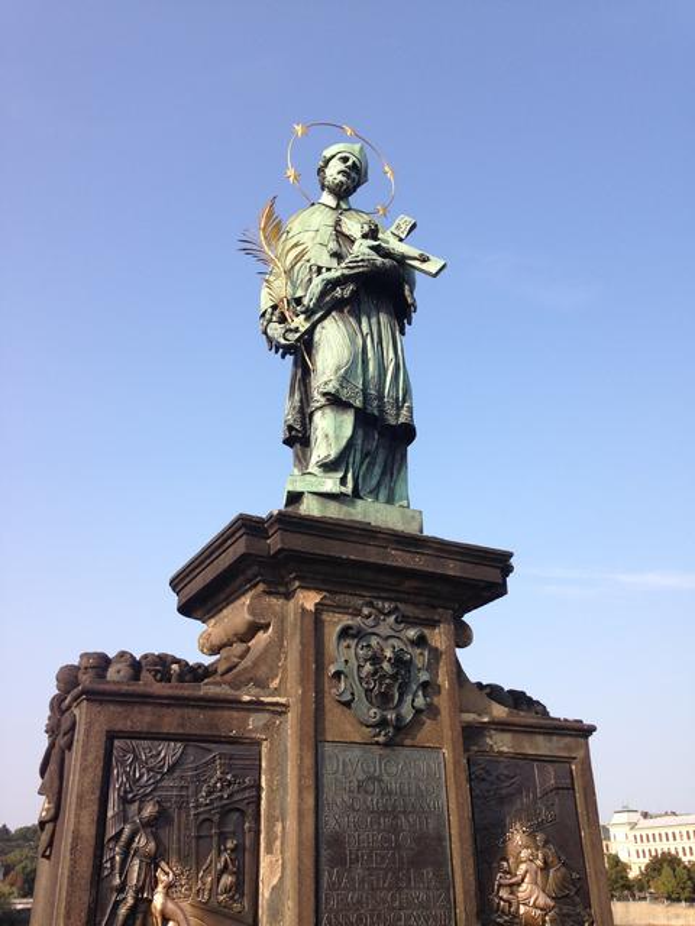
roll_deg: -0.1
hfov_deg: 42.9
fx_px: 883
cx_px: 348
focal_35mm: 33
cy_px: 463
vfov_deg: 55.4
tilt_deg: +29.2
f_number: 2.4
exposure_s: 1/919
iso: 50
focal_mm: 4.12
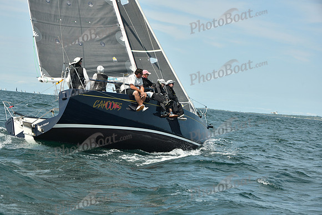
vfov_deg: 15.9
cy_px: 108
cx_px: 161
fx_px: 769
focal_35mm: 86
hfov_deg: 23.6
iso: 320
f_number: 8
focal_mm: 86
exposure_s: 1/1250
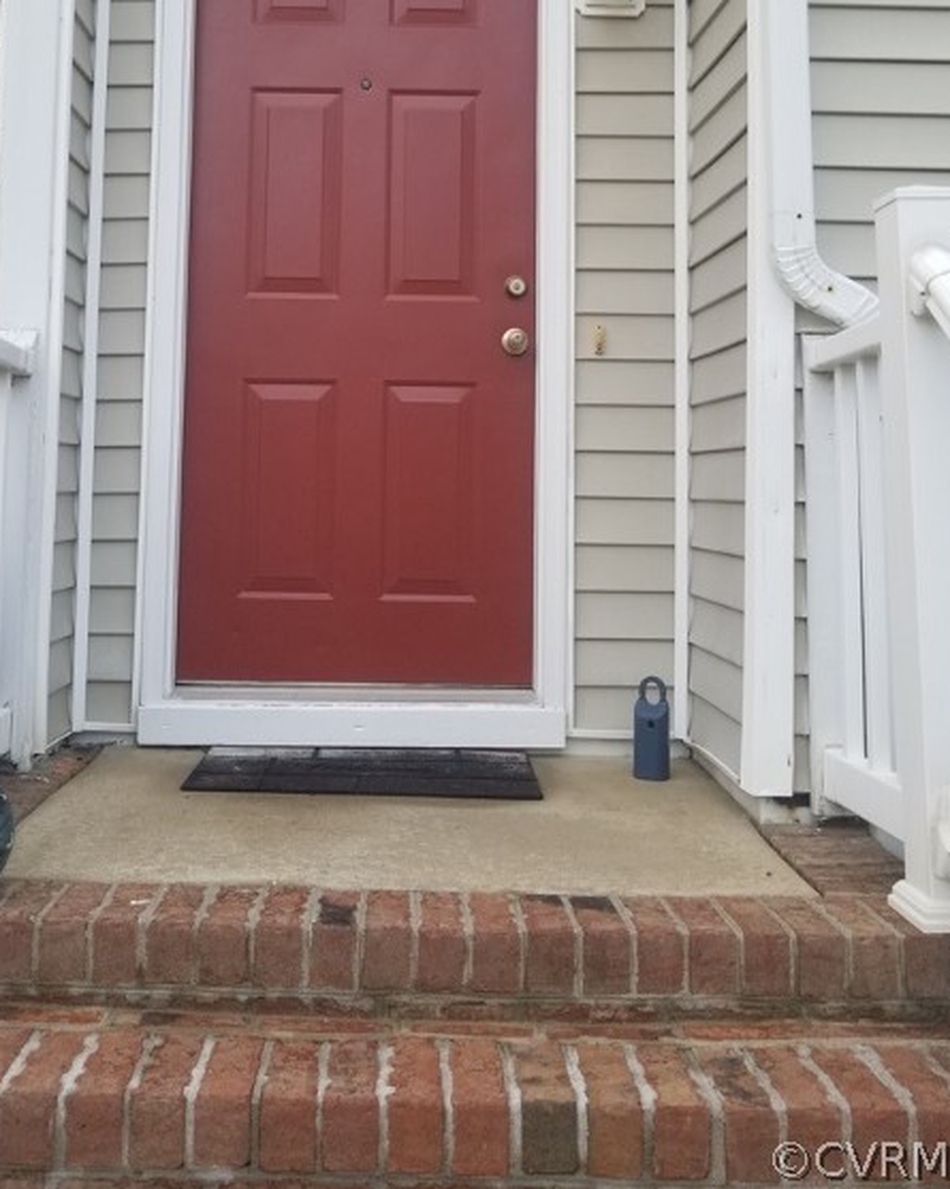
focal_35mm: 35
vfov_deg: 50.4
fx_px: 1231
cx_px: 401
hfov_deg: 42.1
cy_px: 376
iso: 50
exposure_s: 1/157
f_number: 1.7
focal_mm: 4.25
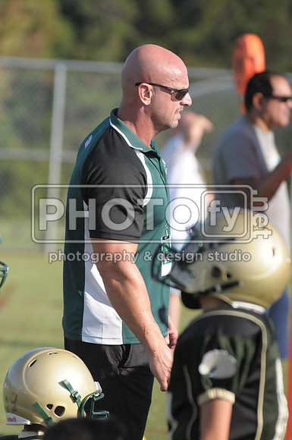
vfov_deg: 6.9
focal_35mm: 300
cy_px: 220
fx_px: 3661
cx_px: 146
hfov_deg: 4.6
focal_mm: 200
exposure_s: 1/8000
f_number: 4
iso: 1600
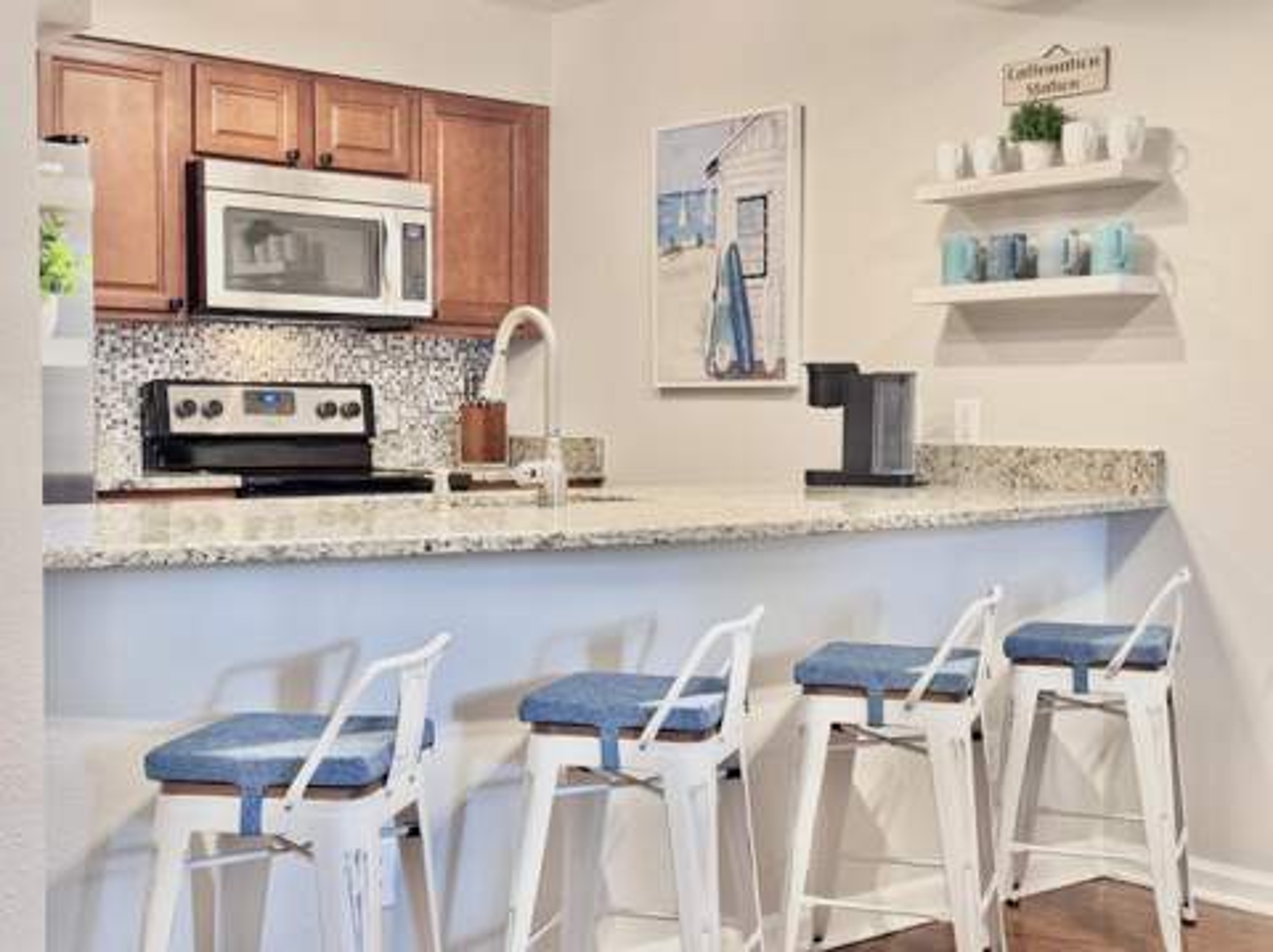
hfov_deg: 39.7
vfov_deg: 30.2
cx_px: 636
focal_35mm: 48
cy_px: 476
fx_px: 1763
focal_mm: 6.76
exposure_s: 1/60
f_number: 1.78
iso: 200
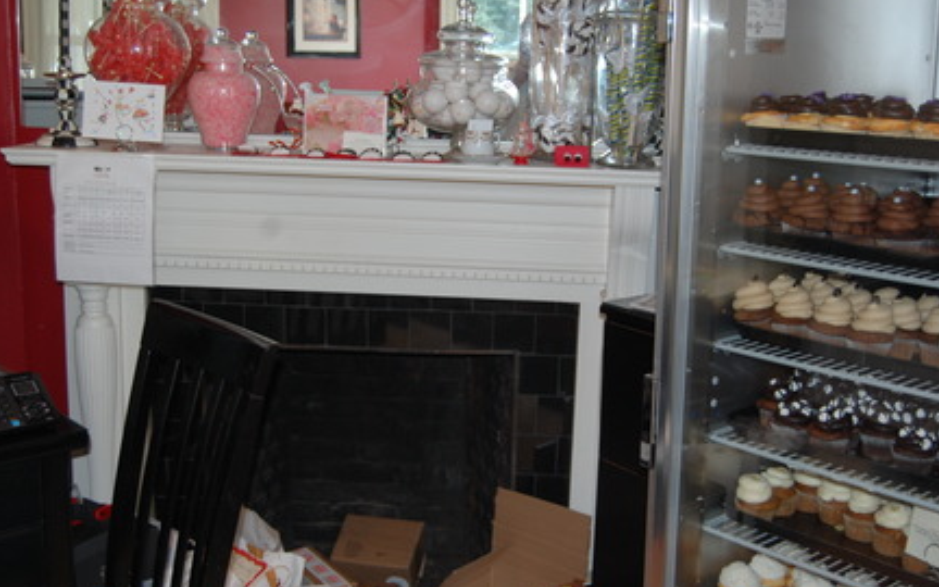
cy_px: 276
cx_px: 471
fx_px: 1203
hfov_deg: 42.6
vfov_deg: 27.4
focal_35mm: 47
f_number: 4.2
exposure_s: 1/60
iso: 400
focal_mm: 30
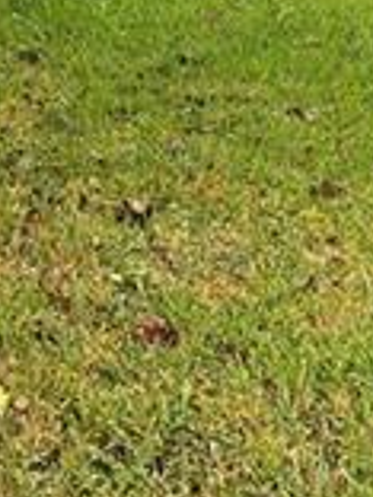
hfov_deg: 11.7
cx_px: 472
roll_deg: +1.7
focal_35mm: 123
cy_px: -92
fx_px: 1767
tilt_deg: -5.7
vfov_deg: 15.5
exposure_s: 1/509
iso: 32
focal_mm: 5.1
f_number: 1.6
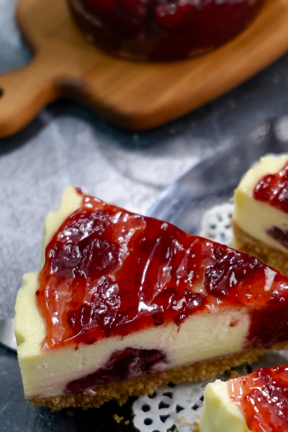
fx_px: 1032
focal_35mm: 86
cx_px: 256
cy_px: 279
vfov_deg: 23.6
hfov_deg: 15.7
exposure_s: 1/400
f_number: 2.8
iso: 500
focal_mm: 24
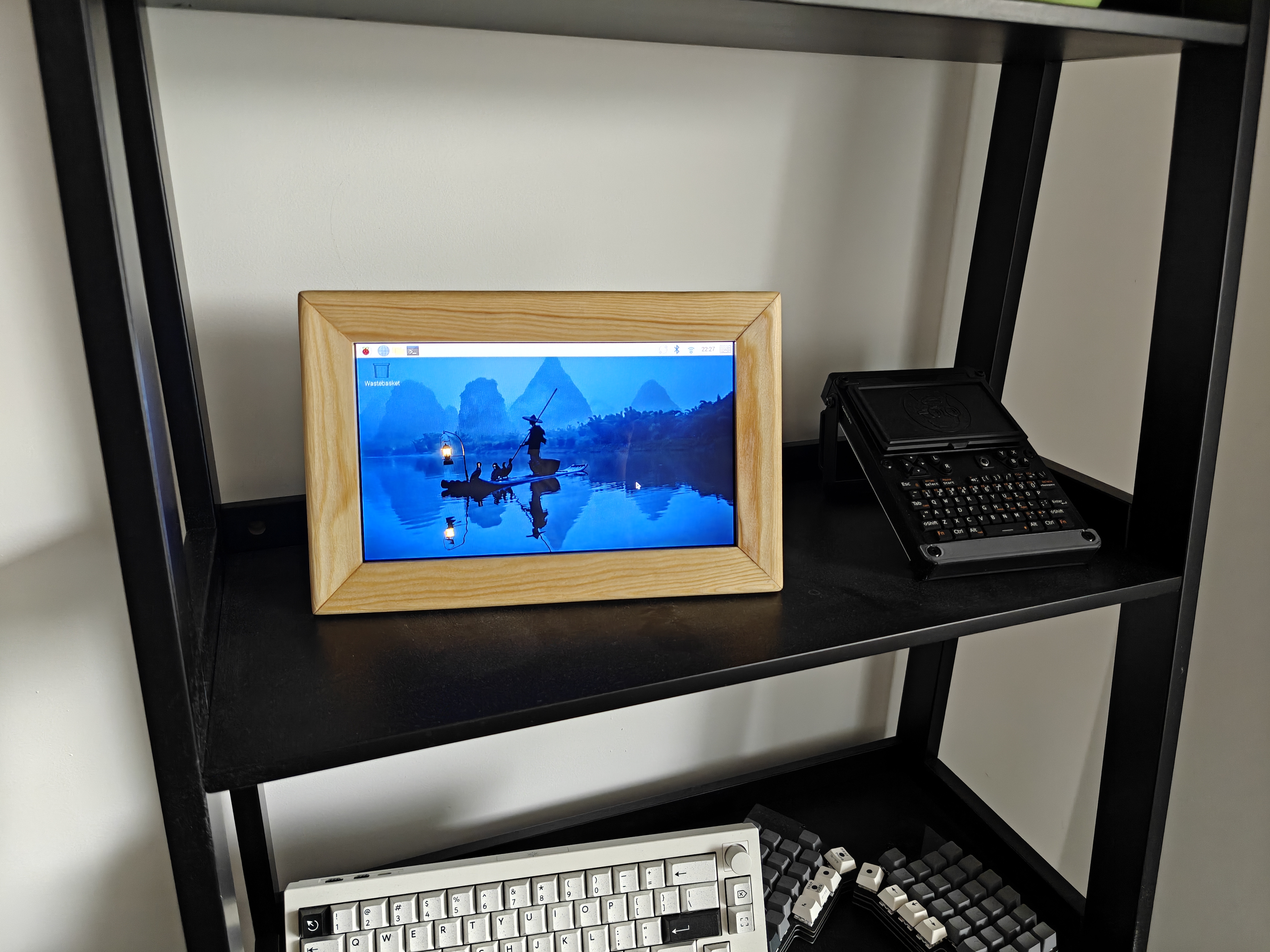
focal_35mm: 23
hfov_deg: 73.9
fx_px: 844
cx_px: 635
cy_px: 476
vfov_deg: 58.9
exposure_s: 1/53
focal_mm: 6.06
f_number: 1.6
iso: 1250
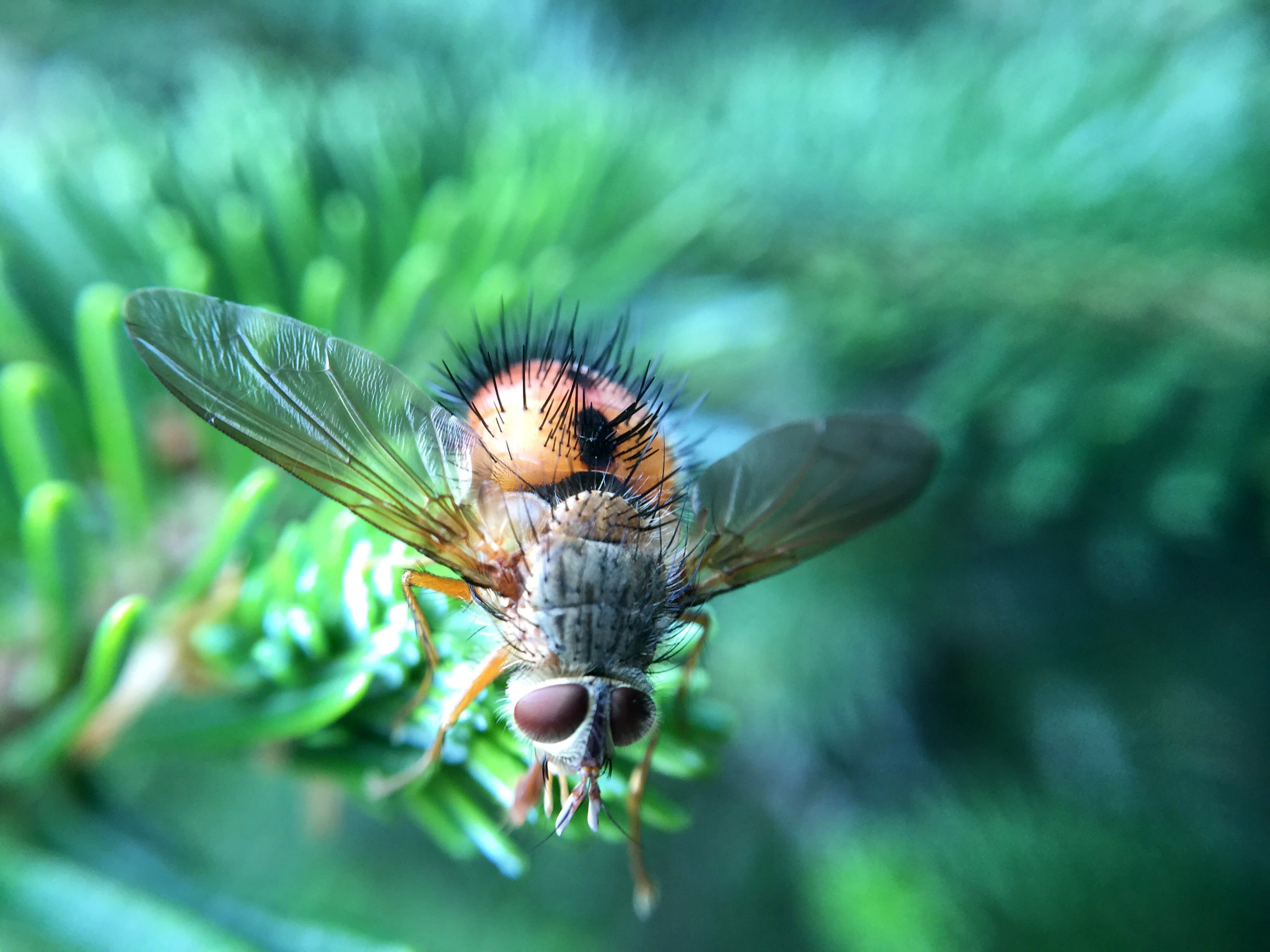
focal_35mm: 29
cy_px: 476
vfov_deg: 48.2
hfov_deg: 61.7
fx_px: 1064
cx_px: 635
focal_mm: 4.15
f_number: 2.2
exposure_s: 1/40
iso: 32
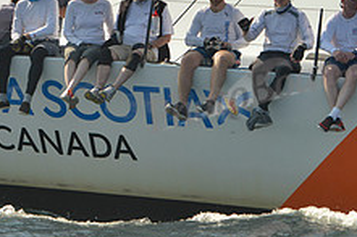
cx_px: 65
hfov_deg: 6.5
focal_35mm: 315
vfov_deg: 4.4
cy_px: 30
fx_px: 3121
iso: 200
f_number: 5.6
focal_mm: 120
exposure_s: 1/2000
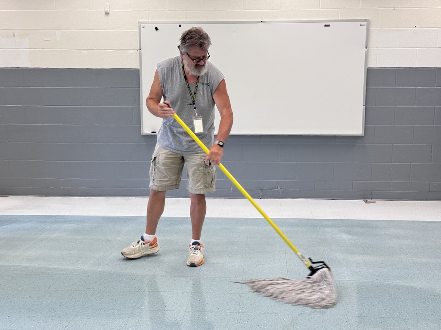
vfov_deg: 30.3
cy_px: 165
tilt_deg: -9.0
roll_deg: +0.9
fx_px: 612
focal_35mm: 48
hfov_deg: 39.7
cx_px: 220
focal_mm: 6.76
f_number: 1.78
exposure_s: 1/120
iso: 100
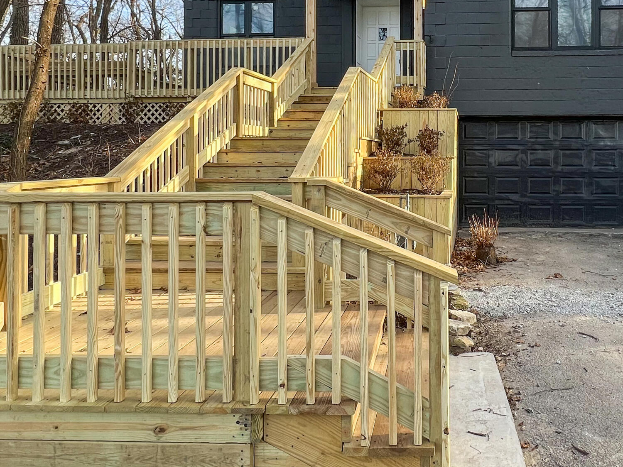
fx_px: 468
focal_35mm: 26
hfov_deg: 66.4
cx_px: 384
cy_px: 83
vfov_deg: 49.4
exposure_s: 1/150
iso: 32
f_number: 1.8
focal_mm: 1.57
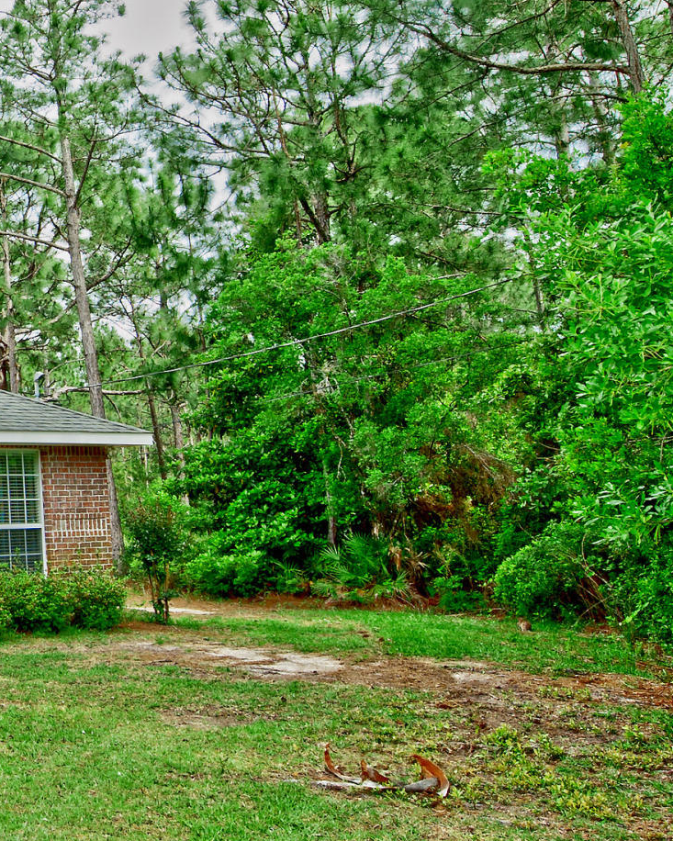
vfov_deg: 42.6
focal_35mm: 43
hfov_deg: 28.6
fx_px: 1070
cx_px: -200
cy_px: 313
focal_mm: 14
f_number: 6.3
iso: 320
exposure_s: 1/250
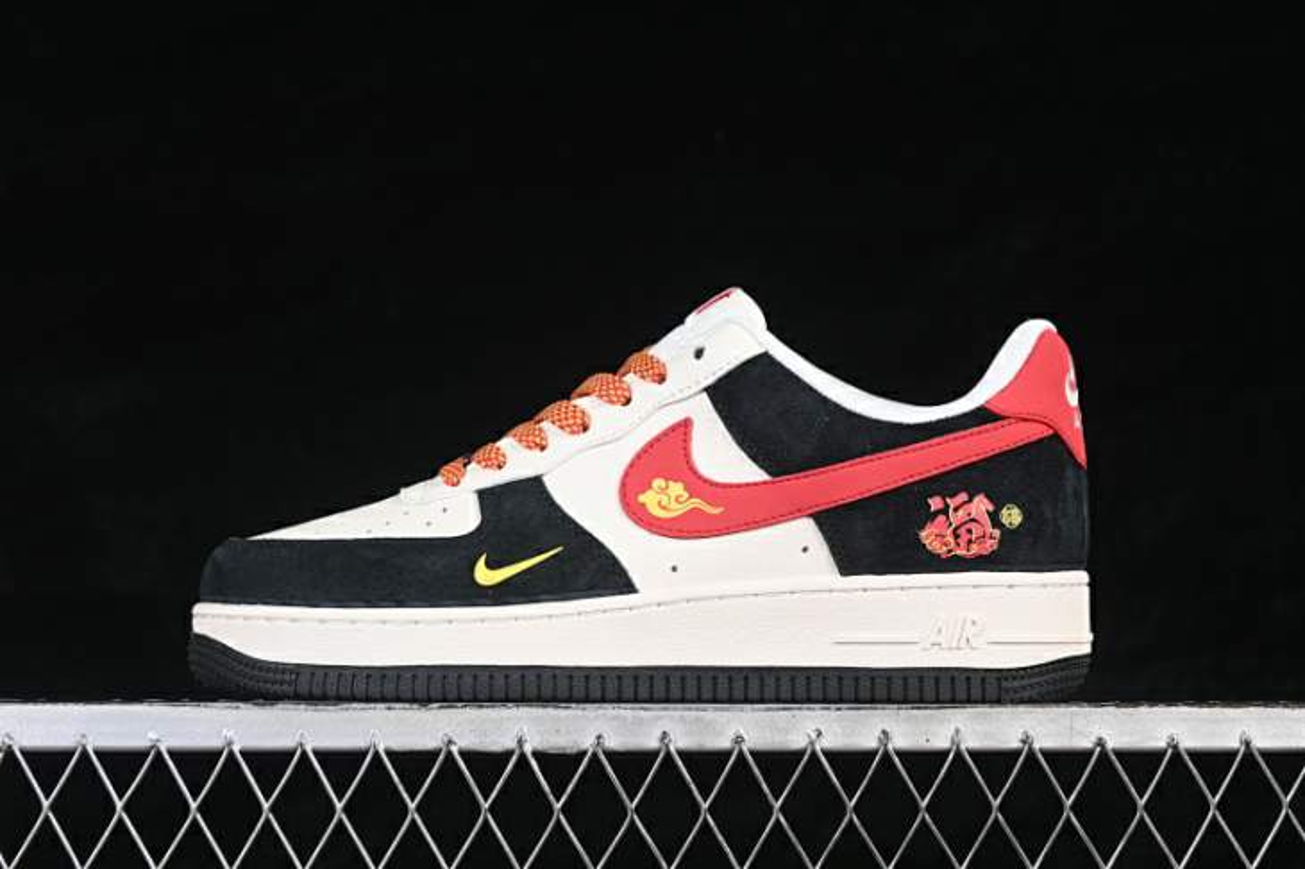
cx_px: 652
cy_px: 434
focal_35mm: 75
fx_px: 2717
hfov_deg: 27.0
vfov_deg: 18.2
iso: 160
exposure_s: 1/60
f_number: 6.3
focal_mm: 50
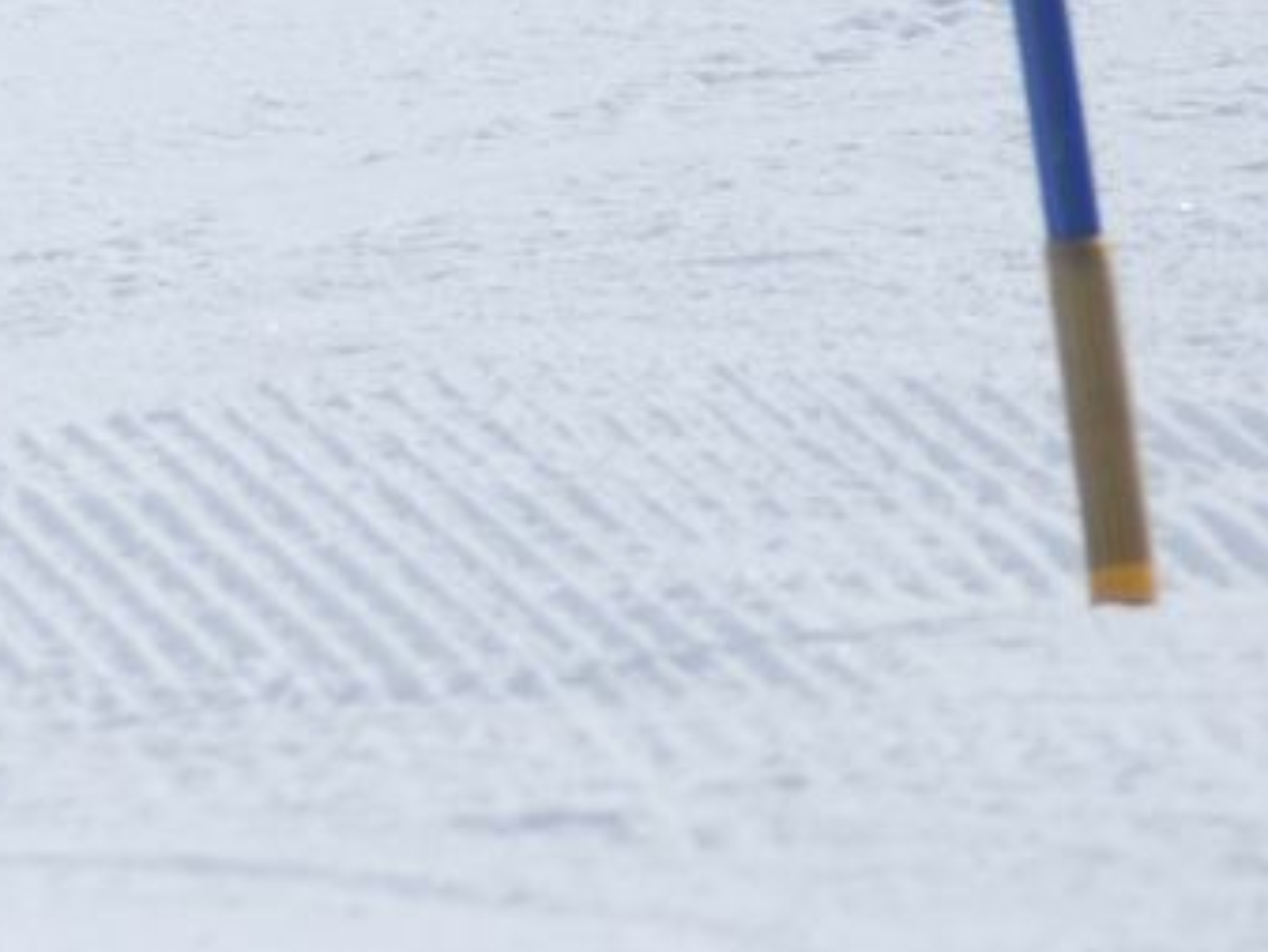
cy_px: -619
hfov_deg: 1.7
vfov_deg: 1.3
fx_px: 41454
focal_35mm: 1131
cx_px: -1678
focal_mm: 165
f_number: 5.3
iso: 100
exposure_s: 1/1250
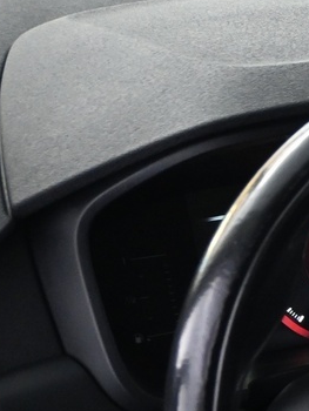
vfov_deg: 14.6
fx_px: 1547
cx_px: 859
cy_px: 516
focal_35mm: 130
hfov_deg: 9.5
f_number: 3.8
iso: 1600
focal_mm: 19.5
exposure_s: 1/13
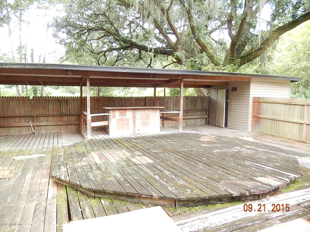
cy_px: 116
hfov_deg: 69.4
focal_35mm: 25
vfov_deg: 54.9
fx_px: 224
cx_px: 155
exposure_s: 1/50
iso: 180
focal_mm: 4.5
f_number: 3.4
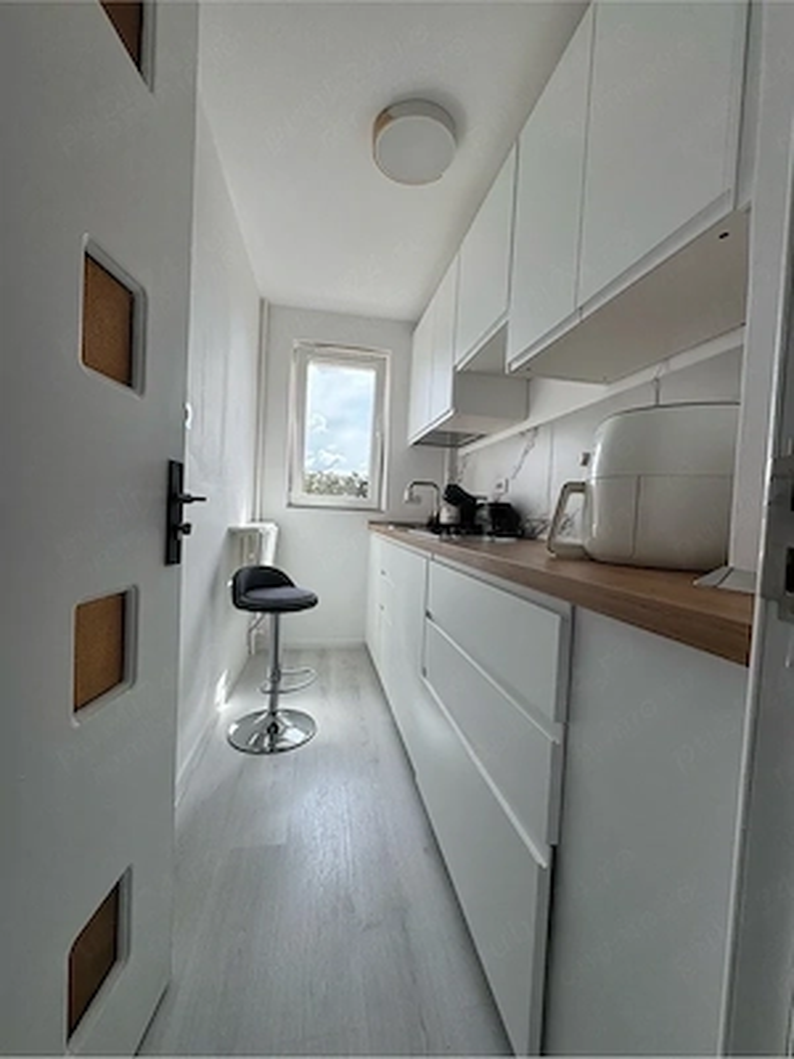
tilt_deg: -0.1
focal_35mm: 14
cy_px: 530
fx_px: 428
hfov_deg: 85.7
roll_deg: -3.5
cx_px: 397
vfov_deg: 102.1
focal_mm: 2.22
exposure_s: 1/200
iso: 40
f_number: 2.2
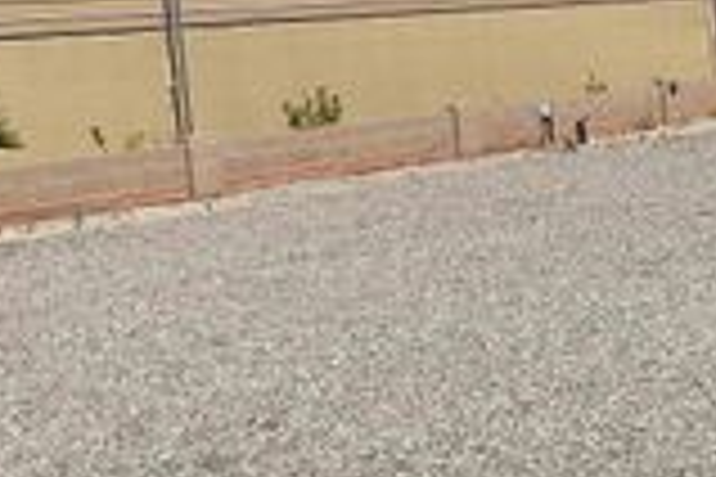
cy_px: 169
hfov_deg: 19.9
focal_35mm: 95
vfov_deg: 14.4
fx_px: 1889
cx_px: 910
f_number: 1.8
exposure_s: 1/4065
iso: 16
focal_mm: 3
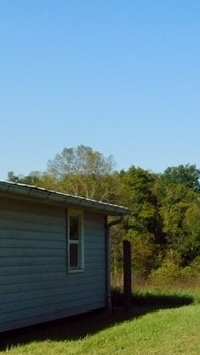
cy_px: 276
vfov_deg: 28.4
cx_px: 362
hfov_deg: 14.5
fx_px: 687
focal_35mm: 73
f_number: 6
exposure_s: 1/640
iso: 125
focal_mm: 4
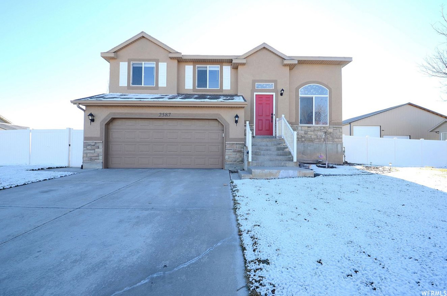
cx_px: 224
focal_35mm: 16
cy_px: 148
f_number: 6.3
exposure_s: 1/160
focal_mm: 10.5
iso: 100
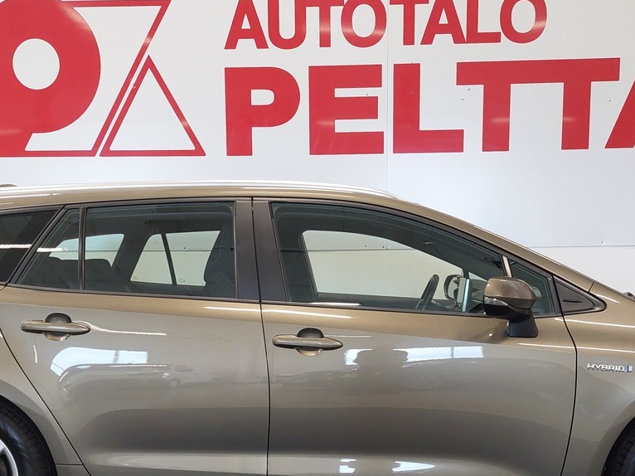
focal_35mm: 47
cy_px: 385
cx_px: 337
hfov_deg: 40.4
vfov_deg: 30.1
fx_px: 862
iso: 250
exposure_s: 1/50
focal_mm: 5.23
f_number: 1.8
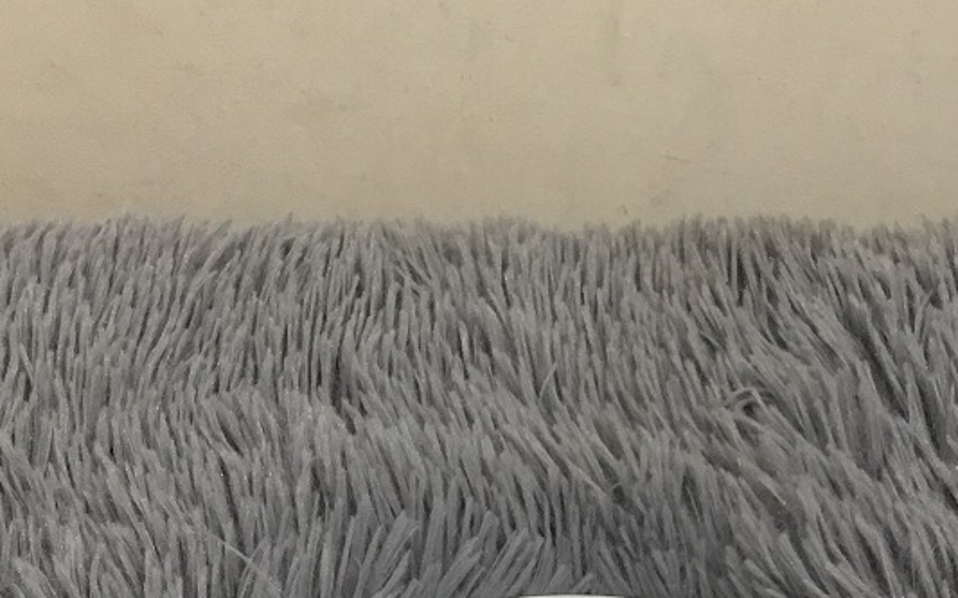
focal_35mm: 74
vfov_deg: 16.8
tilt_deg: -47.8
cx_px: 566
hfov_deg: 27.8
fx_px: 1932
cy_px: 720
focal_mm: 3.3
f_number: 2.4
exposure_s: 1/33
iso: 64
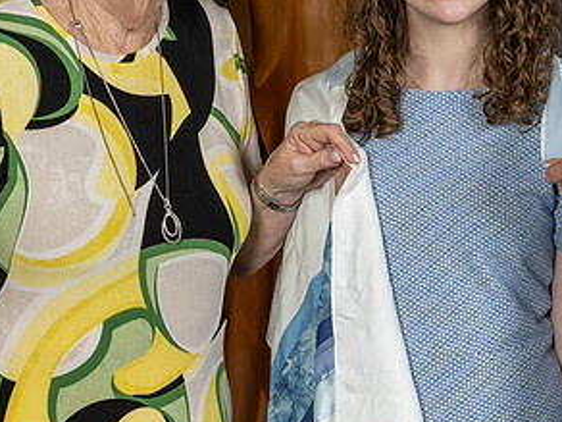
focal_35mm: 127
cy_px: 77
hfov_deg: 15.4
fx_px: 2062
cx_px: 432
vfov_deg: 11.6
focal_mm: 38
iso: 640
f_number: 8
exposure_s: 1/200
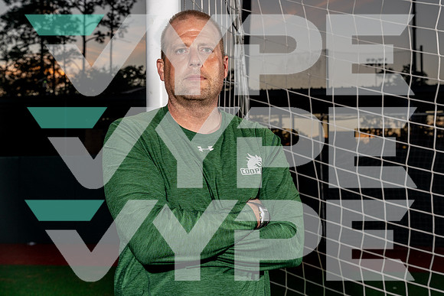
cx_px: 222
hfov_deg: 38.2
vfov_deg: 26.0
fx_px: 641
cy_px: 148
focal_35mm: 52
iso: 250
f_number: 8
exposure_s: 1/125
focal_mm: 52
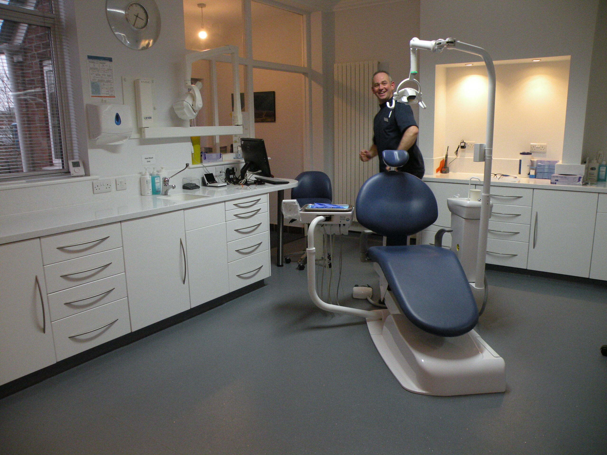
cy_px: 228
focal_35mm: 27
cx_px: 304
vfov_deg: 51.4
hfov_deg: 65.3
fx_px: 473
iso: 275
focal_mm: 4.7
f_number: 2.8
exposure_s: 1/60
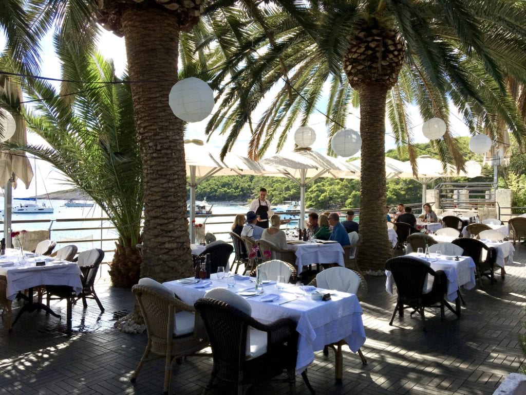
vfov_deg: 48.2
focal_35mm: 29
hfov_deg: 61.7
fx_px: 441
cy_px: 198
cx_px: 263
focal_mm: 4.15
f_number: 2.2
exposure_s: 1/1399
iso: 25
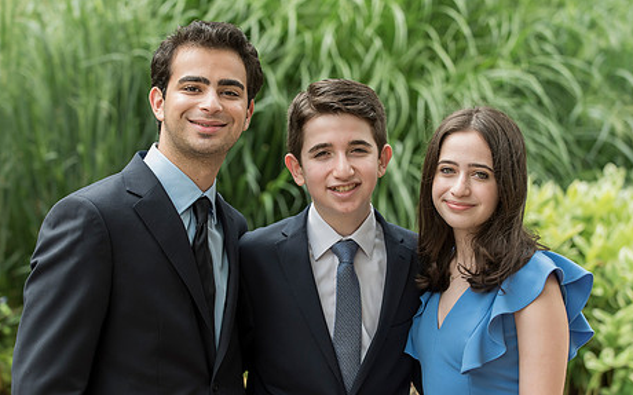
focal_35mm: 126
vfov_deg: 10.4
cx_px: 312
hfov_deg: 16.6
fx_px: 2173
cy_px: 232
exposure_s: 1/400
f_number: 3.5
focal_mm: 98
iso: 400
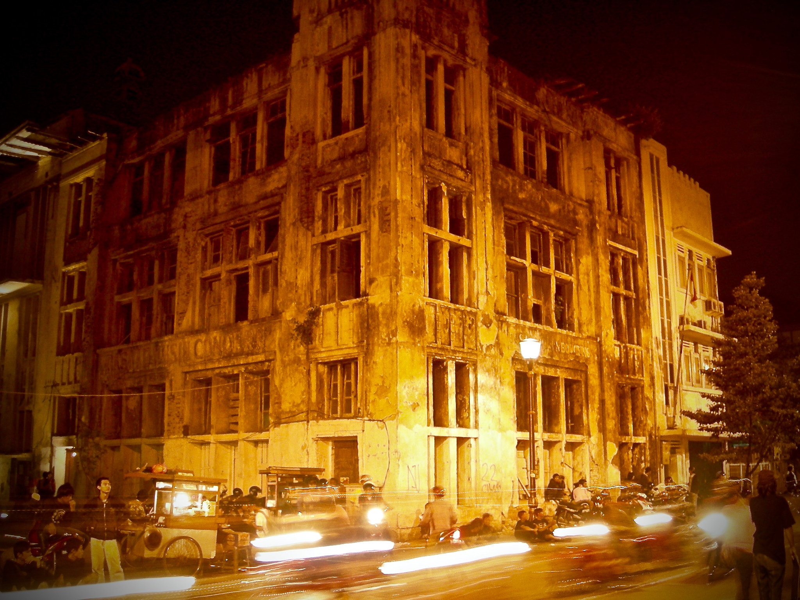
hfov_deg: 51.4
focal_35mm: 36
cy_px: 300
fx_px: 832
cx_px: 400
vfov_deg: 39.7
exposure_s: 1/1.4
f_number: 2.7
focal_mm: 7.5
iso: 200
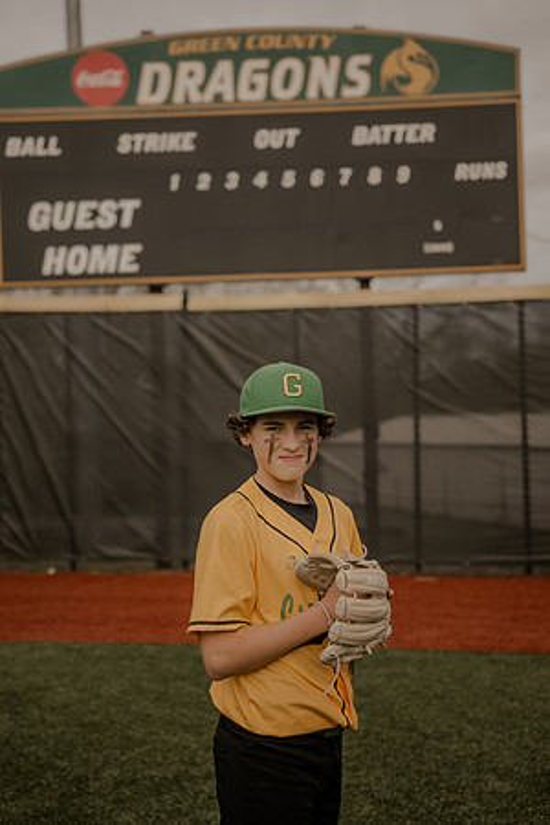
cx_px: 275
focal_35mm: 52
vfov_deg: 38.2
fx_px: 1192
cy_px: 412
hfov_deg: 26.0
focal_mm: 35
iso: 100
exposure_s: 1/1250
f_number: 1.8
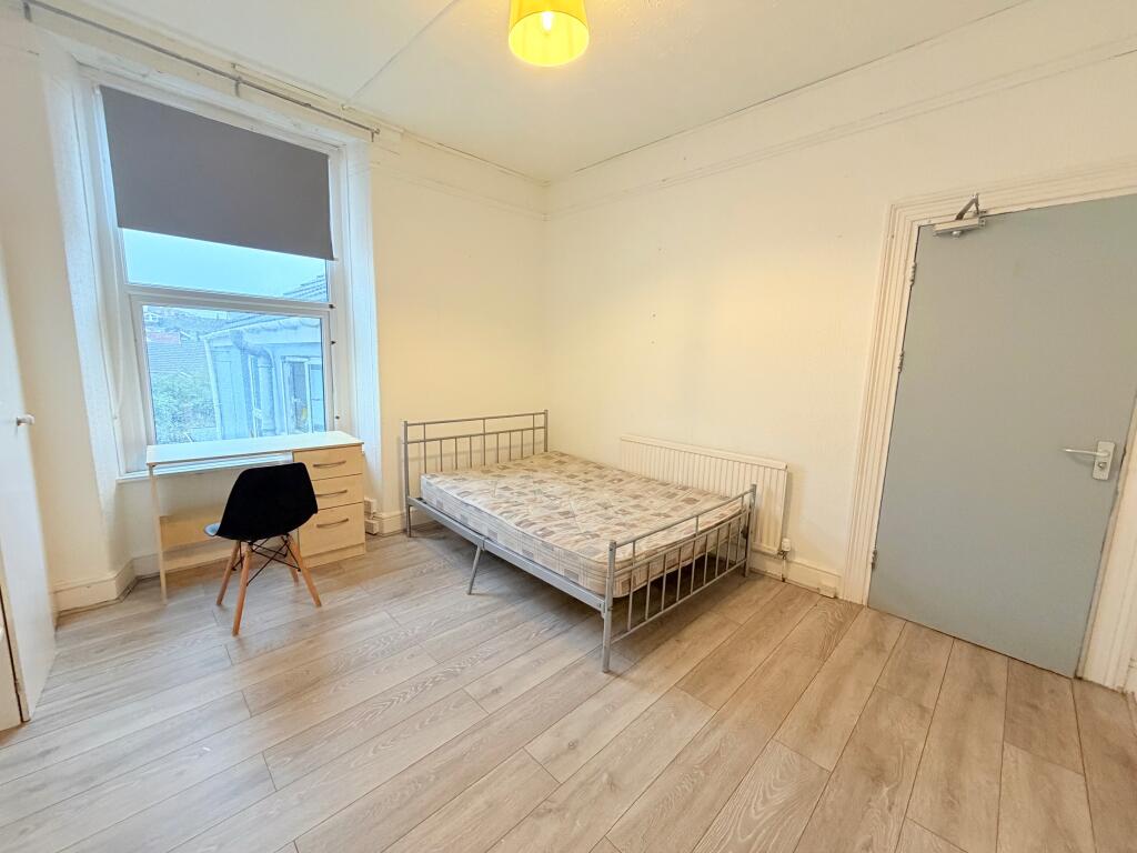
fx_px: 460
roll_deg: -1.3
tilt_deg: -8.6
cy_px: 426
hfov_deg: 102.1
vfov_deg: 85.7
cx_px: 568
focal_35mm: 14
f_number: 2.2
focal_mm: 2.22
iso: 250
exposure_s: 1/50
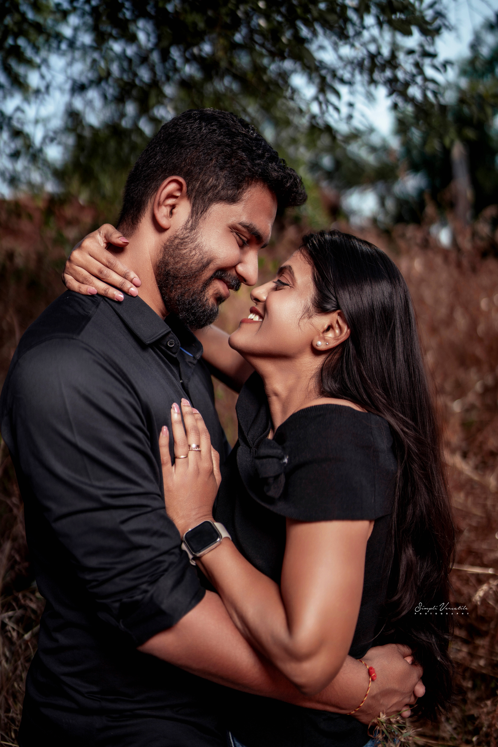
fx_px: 726
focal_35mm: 35
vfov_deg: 54.4
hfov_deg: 37.9
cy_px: 374
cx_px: 249
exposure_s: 1/6400
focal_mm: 35
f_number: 1.4
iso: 50
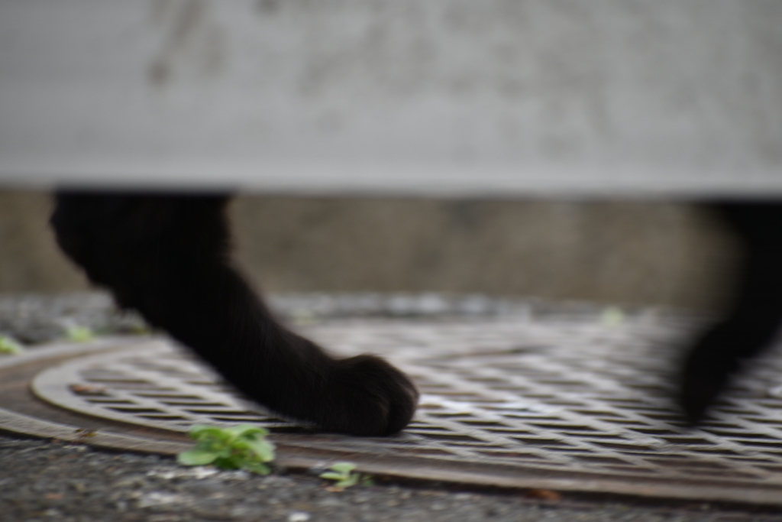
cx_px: 391
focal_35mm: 450
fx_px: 9776
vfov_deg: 3.1
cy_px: 261
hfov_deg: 4.6
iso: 100
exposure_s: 1/60
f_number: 6.3
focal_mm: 300
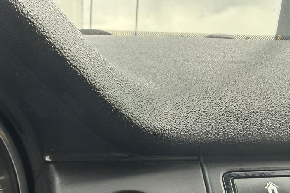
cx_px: 97
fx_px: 378
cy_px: 202
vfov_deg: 26.7
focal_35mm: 47
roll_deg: -0.2
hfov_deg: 41.4
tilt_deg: -19.2
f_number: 2.2
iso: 64
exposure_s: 1/105
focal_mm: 2.22
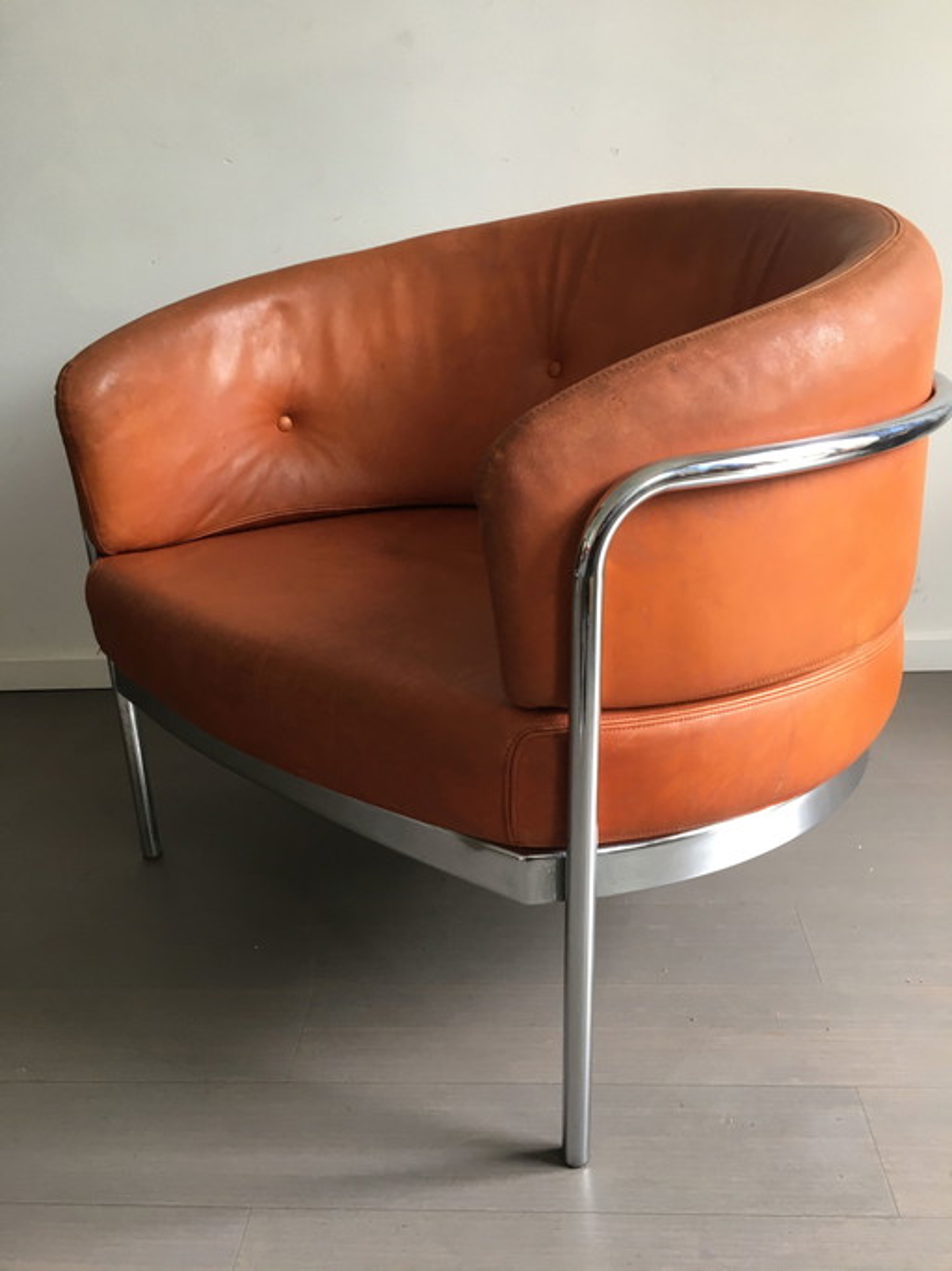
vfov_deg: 61.7
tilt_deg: -22.0
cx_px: 476
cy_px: 636
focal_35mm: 29
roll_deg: +3.2
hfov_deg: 48.2
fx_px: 1064
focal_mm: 4.15
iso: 80
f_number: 2.2
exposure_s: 1/33
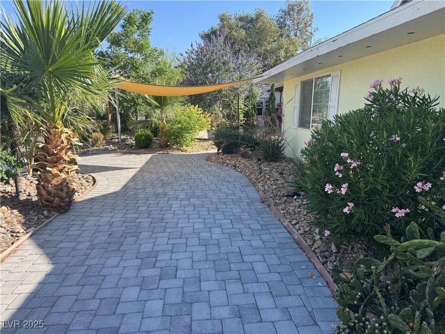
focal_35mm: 24
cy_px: 167
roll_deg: -0.4
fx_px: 309
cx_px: 222
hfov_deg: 71.6
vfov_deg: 56.8
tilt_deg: -10.9
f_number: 1.78
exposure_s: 1/1215
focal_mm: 6.76
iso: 80
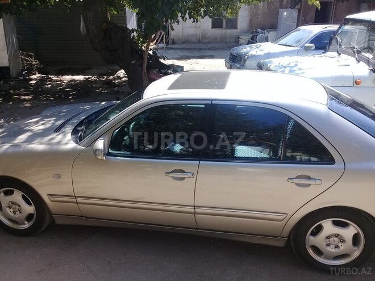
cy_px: 140
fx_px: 336
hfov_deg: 58.4
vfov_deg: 45.4
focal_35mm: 31
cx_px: 188
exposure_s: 1/492
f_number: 2.2
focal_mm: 3.3
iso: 50
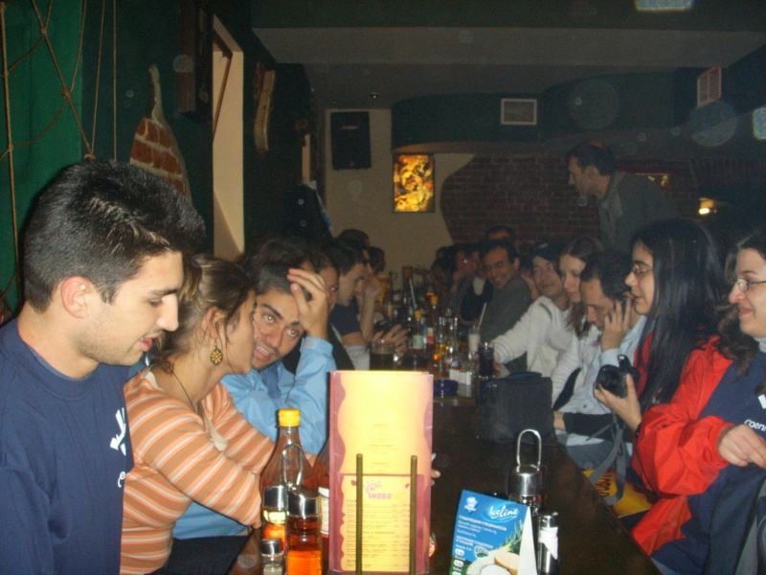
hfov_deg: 47.9
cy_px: 288
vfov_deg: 36.8
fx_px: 863
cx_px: 383
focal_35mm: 39
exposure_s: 1/45
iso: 182
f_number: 3.5
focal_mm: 6.6
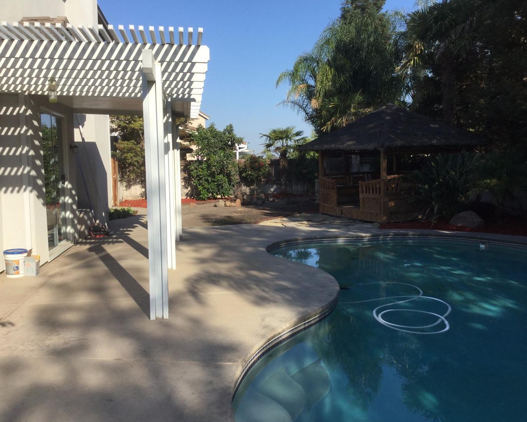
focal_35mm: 33
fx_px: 515
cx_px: 282
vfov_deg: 44.5
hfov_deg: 54.2
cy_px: 212
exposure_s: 1/1164
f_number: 2.4
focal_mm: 3.3
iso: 25
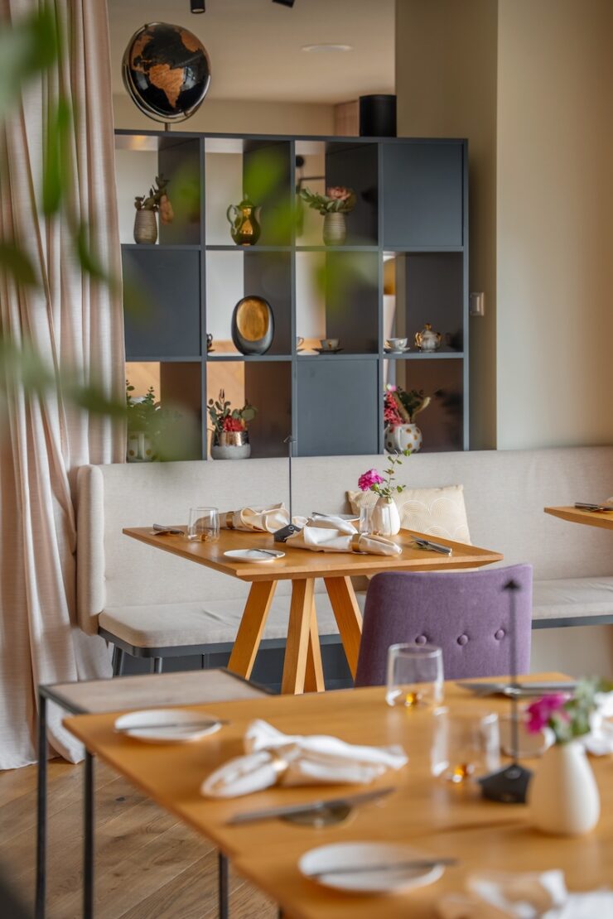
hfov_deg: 19.5
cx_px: 306
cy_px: 460
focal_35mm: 70
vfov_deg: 28.8
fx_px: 1788
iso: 125
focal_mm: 70
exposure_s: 1/80
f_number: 2.8
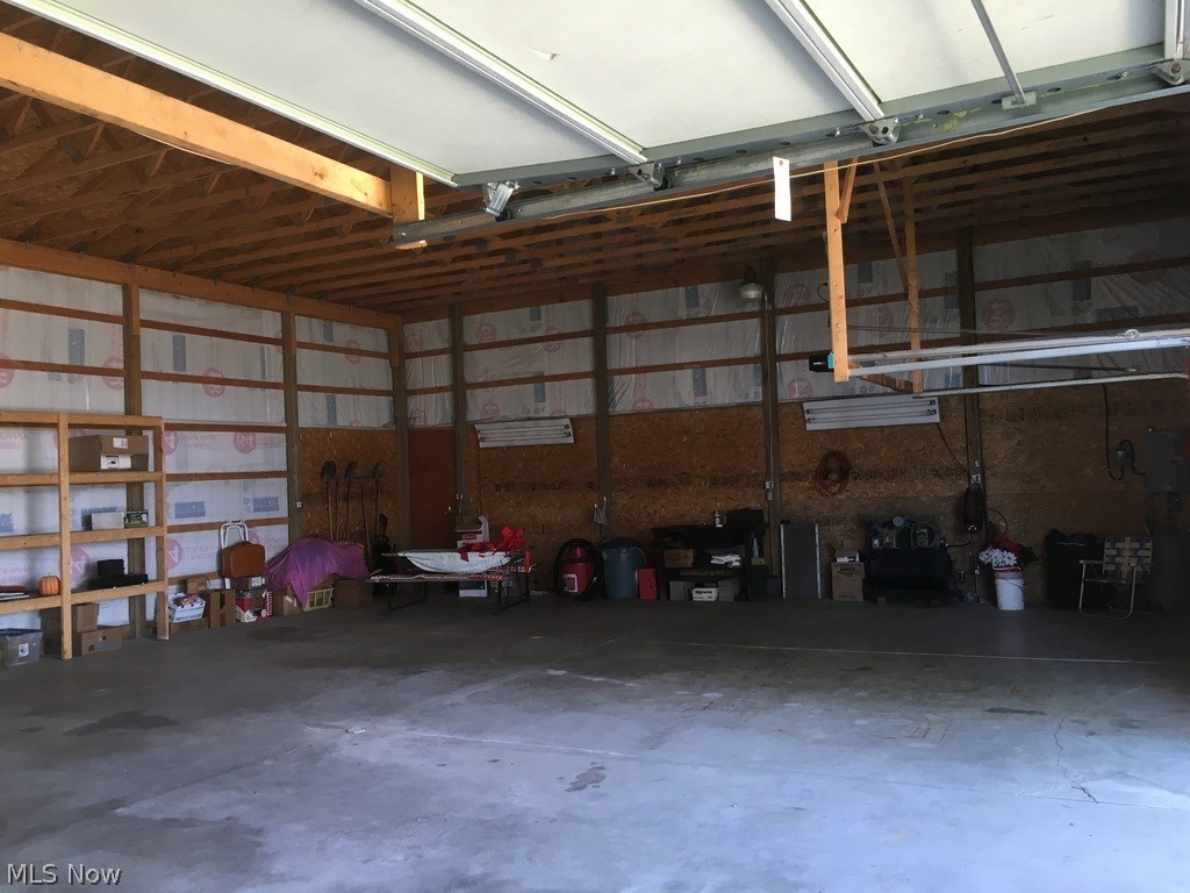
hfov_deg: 61.7
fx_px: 997
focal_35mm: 29
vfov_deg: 48.2
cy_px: 446
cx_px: 595
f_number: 2.2
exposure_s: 1/30
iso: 25
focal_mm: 4.15
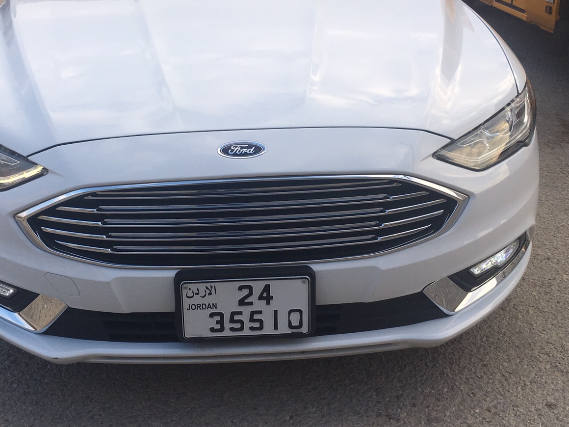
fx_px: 789
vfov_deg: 30.2
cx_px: 234
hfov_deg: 39.5
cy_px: 166
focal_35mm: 48
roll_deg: -0.9
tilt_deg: -15.7
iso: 25
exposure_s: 1/460
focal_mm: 4.15
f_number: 2.2
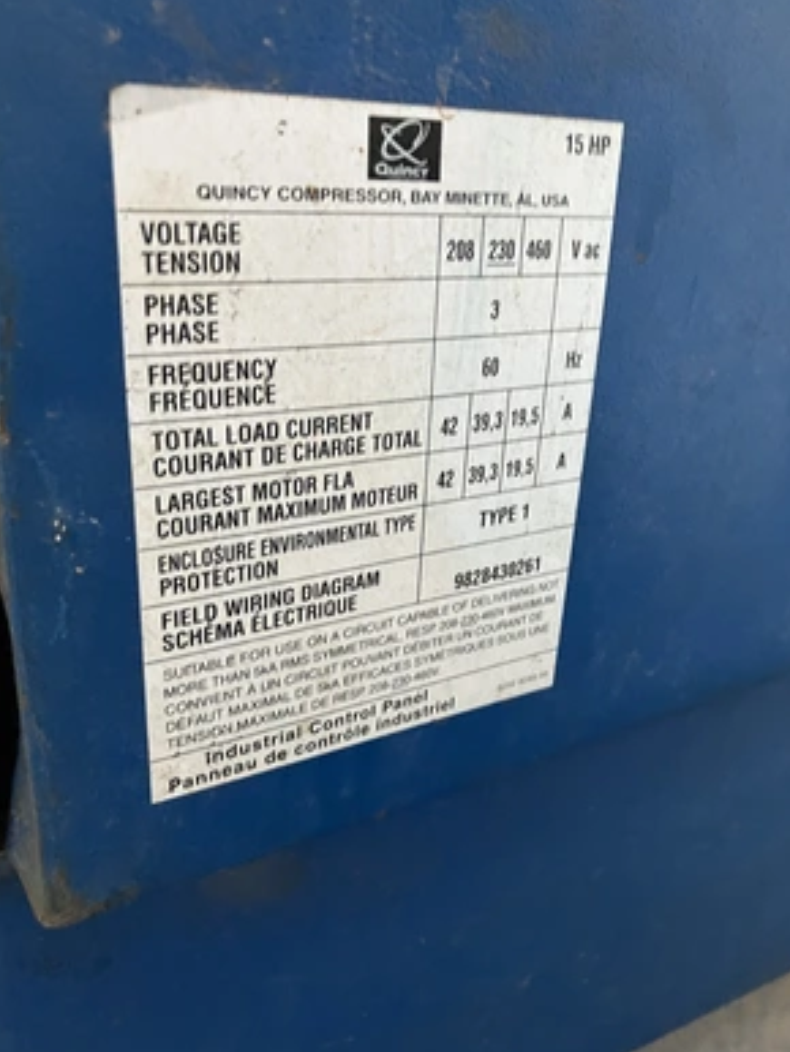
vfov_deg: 61.6
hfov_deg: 48.3
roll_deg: -2.9
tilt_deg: -20.5
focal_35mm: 29
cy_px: 537
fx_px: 881
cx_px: 387
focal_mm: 3.99
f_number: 1.8
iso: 400
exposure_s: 1/30
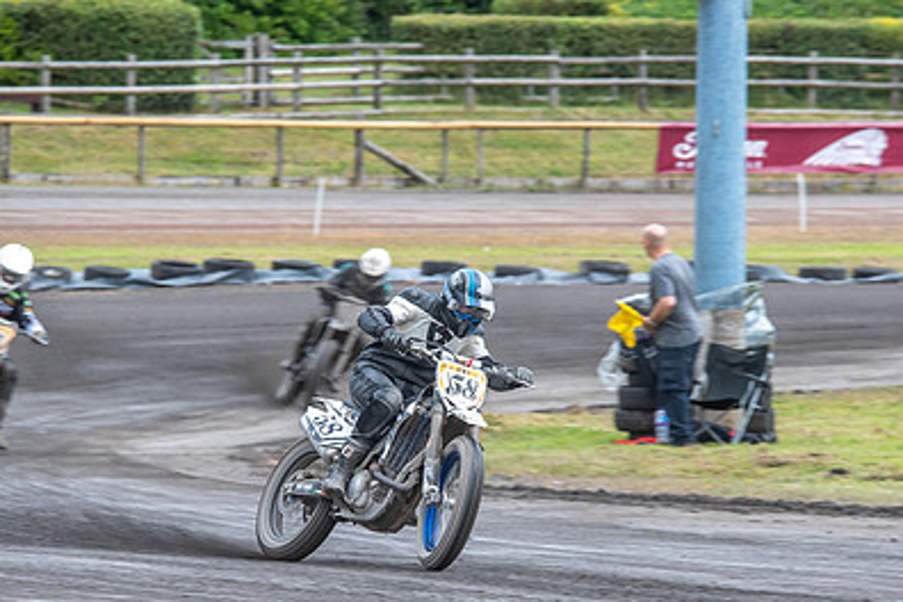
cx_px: 441
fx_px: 11613
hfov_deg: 4.5
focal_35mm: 463
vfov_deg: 3.0
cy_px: 480
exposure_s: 1/250
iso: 160
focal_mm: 200
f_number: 6.3
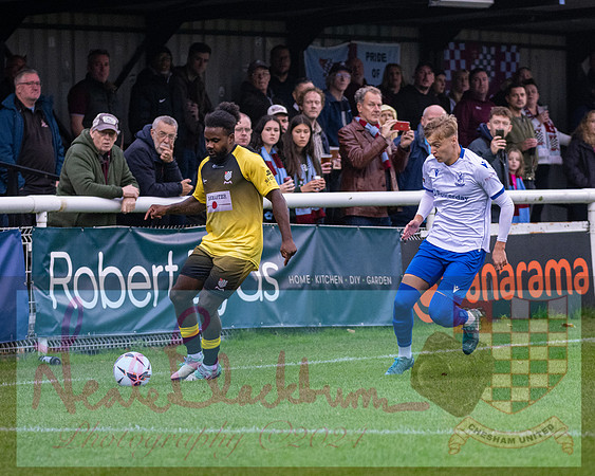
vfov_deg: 6.2
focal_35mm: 251
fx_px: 4419
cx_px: 289
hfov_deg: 7.7
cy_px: 297
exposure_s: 1/1600
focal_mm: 135
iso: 1600
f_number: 2.8
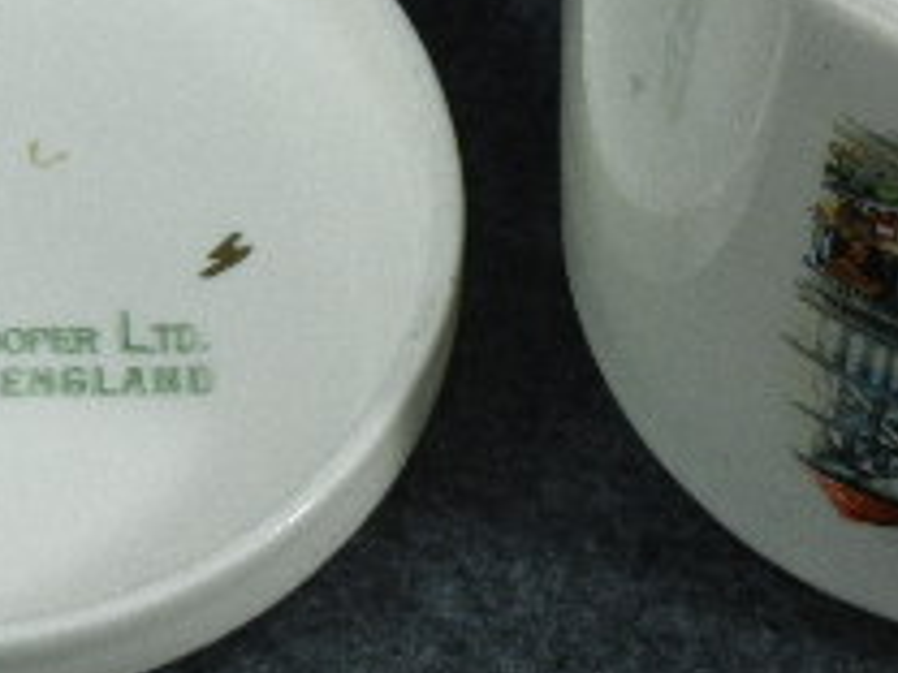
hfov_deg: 9.5
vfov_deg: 7.1
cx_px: 591
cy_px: 35
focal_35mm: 209
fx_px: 5422
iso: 247
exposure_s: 1/33.3
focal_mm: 12.2
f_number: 4.1
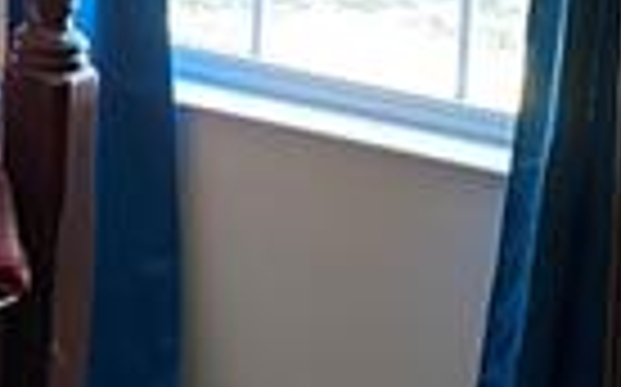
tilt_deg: -5.9
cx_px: -482
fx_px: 2587
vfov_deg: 8.2
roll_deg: -0.6
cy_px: -310
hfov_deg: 12.5
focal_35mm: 153
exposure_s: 1/60
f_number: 1.8
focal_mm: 4.25
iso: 200
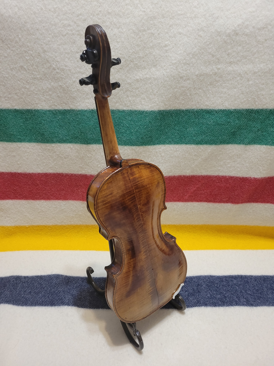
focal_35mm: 26
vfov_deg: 67.3
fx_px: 274
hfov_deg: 53.1
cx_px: 137
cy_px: 183
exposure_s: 1/40
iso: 400
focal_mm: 5.4
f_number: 1.8
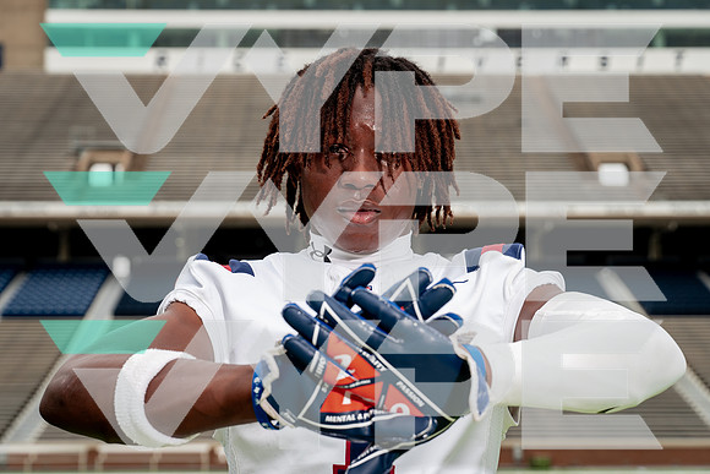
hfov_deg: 27.9
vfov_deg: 18.8
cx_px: 355
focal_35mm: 72
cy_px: 237
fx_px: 1429
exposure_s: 1/400
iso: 100
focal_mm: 70
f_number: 5.6
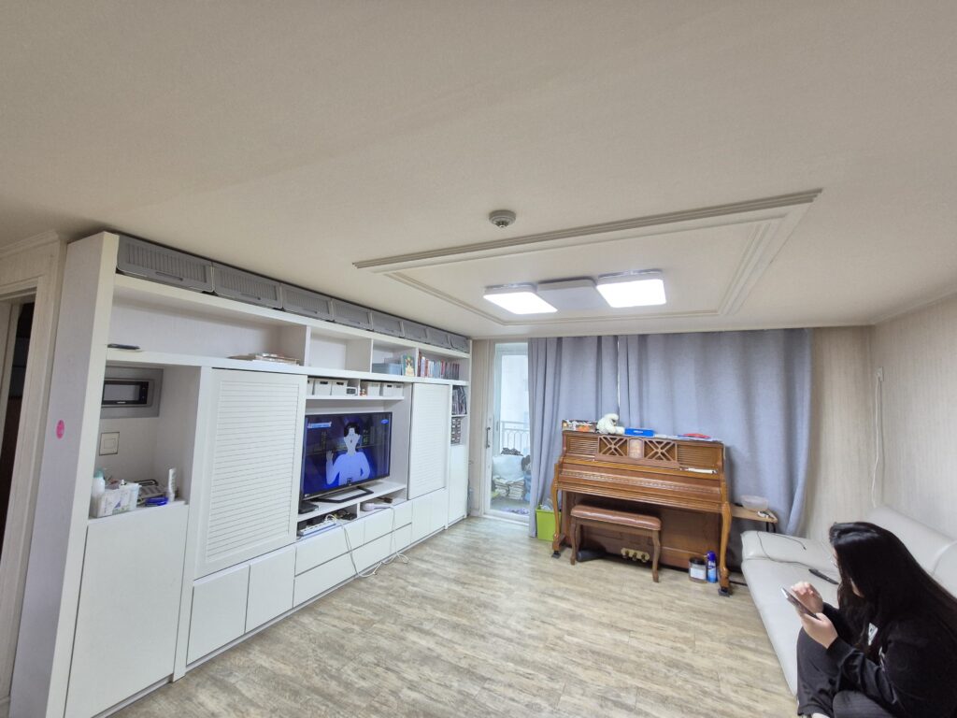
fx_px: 359
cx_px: 478
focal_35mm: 13
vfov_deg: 89.9
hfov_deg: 106.2
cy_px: 359
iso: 250
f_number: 2.2
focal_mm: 2.2
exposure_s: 1/60
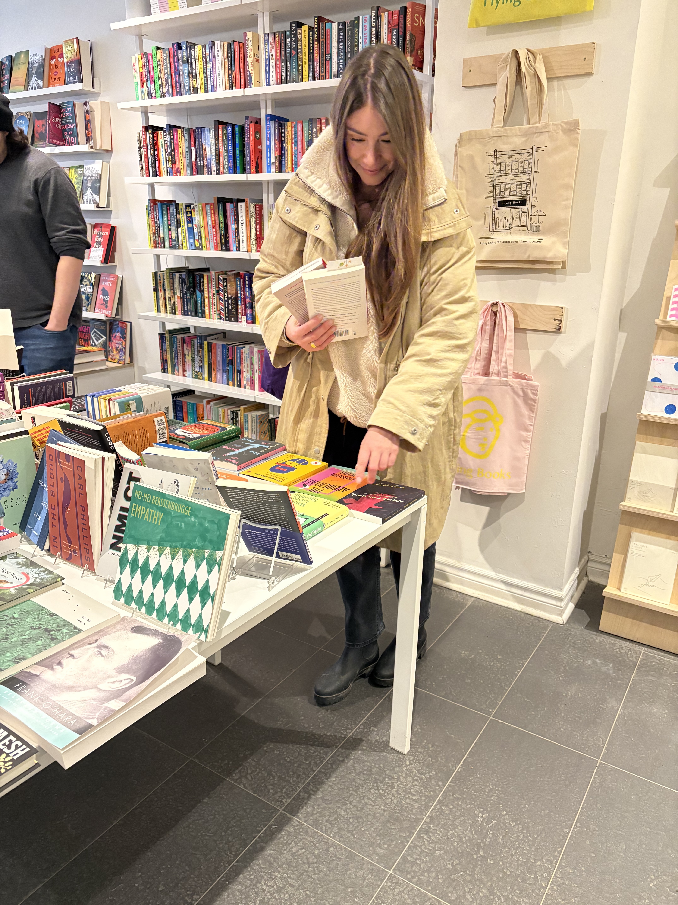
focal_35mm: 26
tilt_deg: -18.3
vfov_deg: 67.3
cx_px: 339
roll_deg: -0.3
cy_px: 452
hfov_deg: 53.1
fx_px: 679
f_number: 1.6
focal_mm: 5.96
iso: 400
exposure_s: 1/60
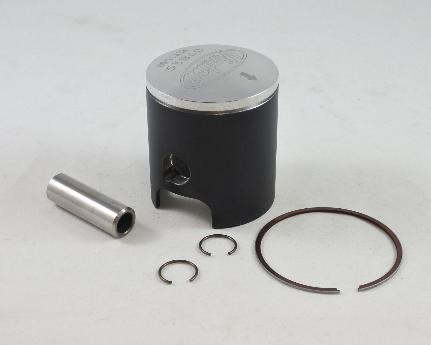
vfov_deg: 32.7
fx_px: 587
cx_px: 209
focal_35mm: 46
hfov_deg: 40.3
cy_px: 170
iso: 400
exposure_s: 1/160
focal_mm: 15
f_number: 4.2
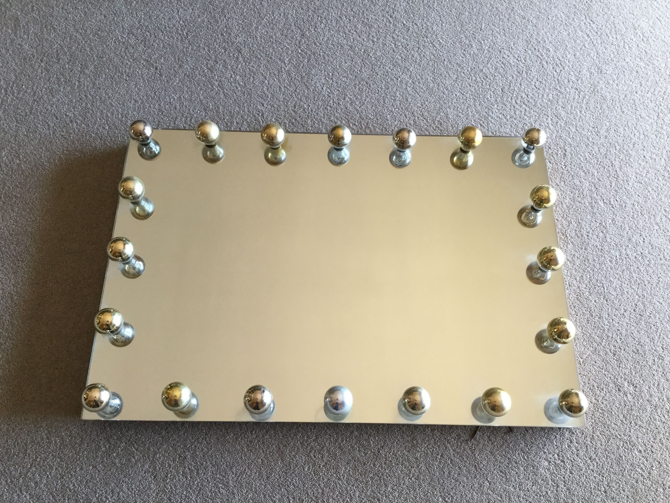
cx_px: 335
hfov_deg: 58.4
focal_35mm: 31
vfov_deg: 45.4
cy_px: 252
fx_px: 600
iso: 80
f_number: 2.4
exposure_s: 1/33
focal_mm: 3.3
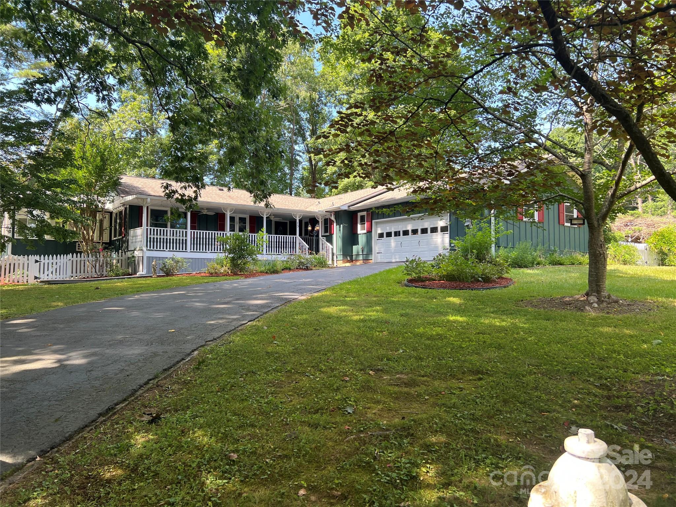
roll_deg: -0.3
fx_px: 508
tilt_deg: +3.4
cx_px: 338
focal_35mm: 26
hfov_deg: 67.3
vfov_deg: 53.1
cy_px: 254
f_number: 1.5
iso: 40
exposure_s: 1/254
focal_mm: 5.7
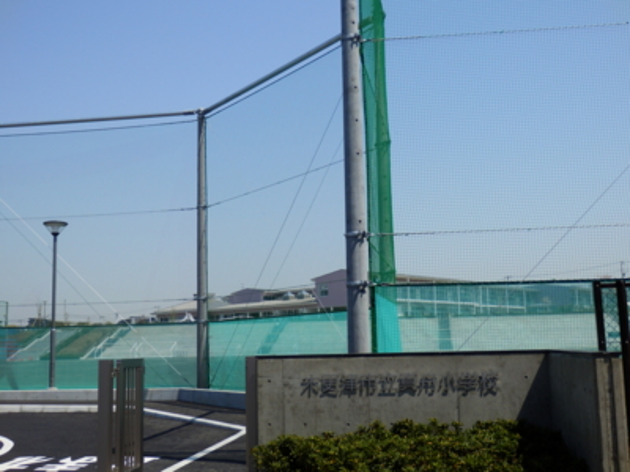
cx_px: 315
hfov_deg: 46.8
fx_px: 728
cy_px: 236
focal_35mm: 40
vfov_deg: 36.0
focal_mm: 7.3
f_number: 10.4
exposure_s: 1/125
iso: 80
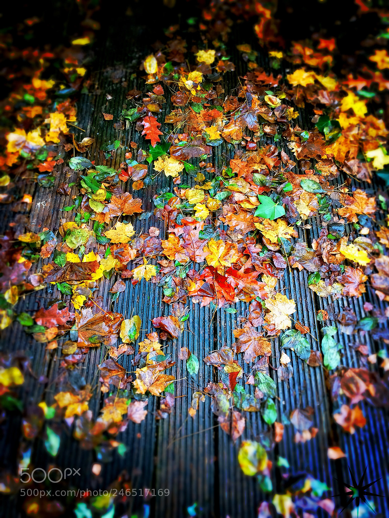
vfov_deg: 61.7
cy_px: 259
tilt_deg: -63.1
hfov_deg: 48.2
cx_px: 194
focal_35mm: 29
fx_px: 435
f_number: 2.2
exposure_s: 1/33
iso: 100
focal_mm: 4.15
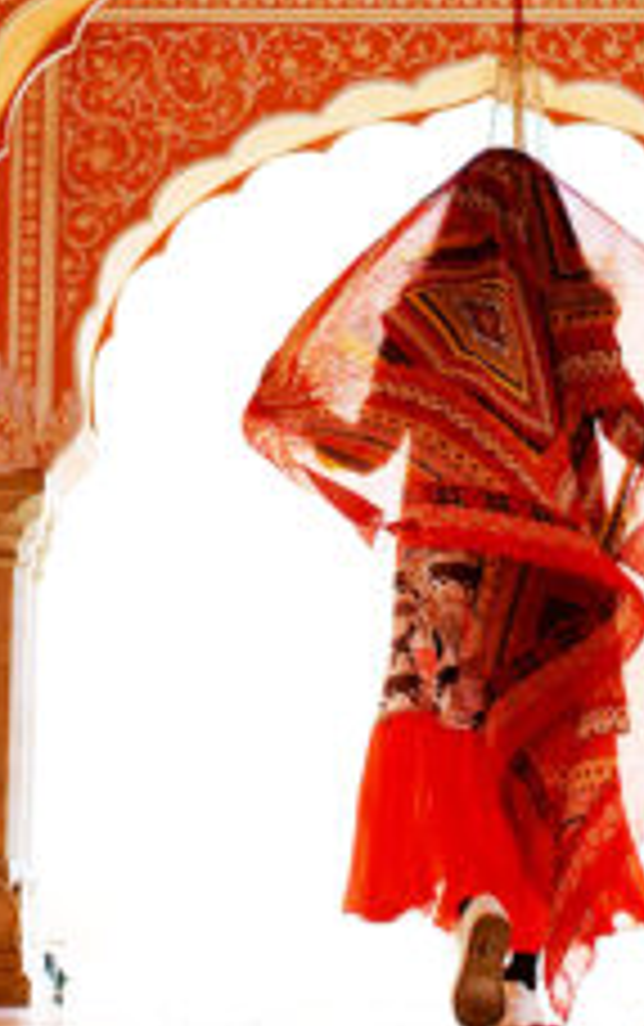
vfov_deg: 12.7
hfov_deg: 8.2
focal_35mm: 160
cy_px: -272
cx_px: 297
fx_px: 4482
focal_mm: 35
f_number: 3.5
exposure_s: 1/200
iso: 100
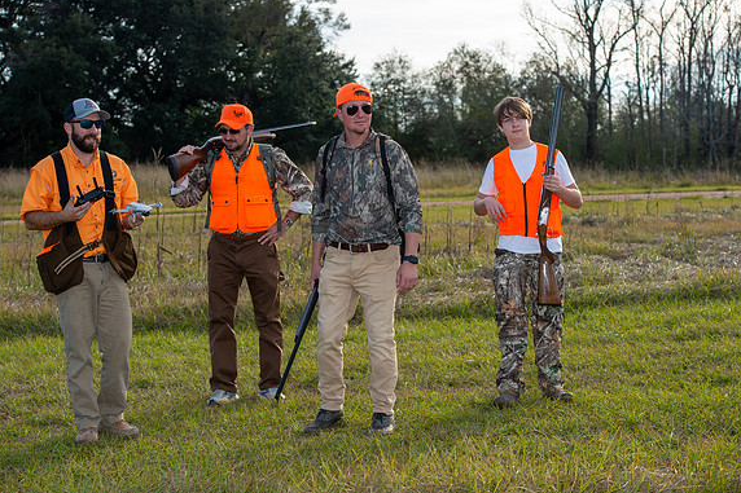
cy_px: 245
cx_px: 373
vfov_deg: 19.2
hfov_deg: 28.5
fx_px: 1461
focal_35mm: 71
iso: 100
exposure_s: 1/200
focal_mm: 70
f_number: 5.6
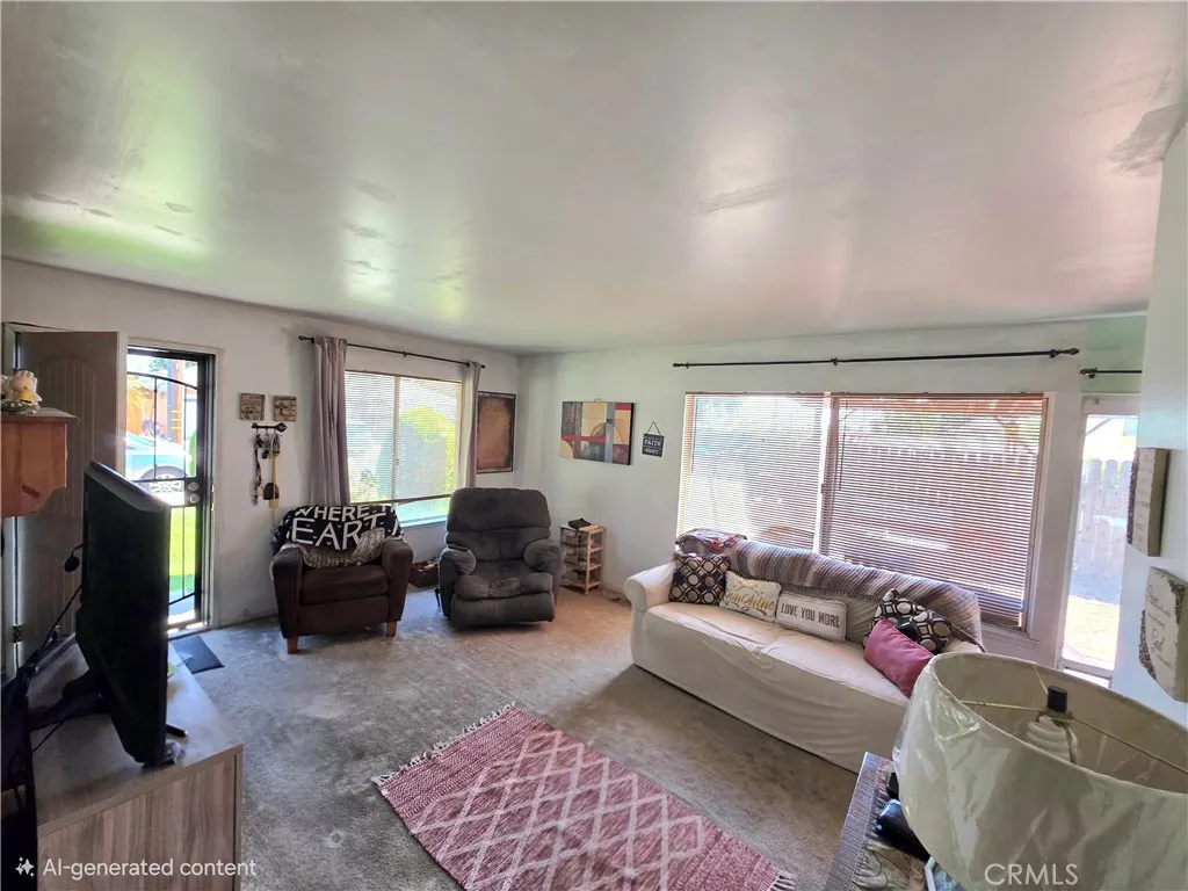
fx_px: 446
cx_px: 594
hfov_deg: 106.2
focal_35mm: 13
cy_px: 446
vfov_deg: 89.9
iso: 100
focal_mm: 2.2
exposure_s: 1/120
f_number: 1.9
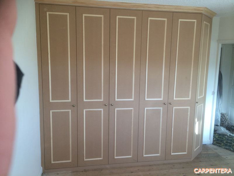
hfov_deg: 60.0
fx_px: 203
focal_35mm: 30
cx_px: 117
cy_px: 88
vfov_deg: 46.8
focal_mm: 4.12
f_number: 2.2
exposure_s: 1/60
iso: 40
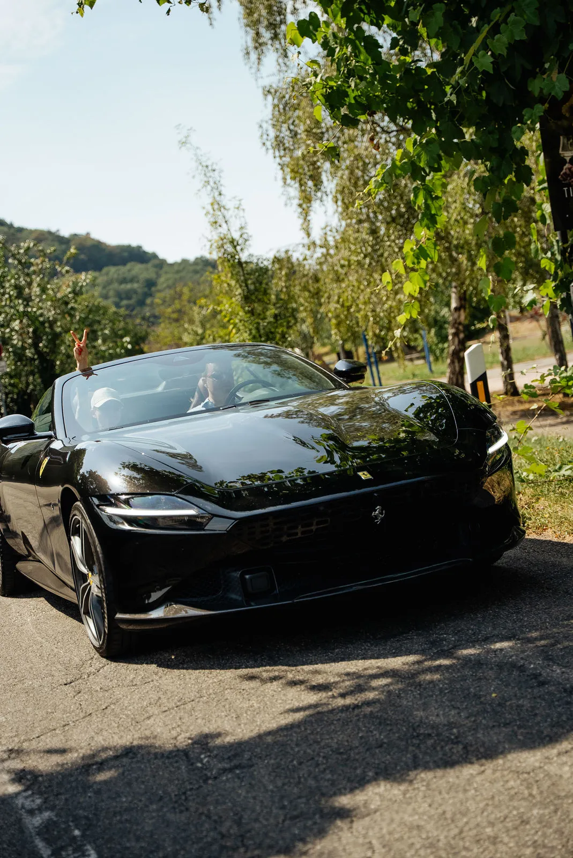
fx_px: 1323
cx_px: 286
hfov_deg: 24.4
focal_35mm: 56
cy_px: 429
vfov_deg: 35.9
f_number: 3.2
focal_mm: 55.5
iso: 400
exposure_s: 1/2000
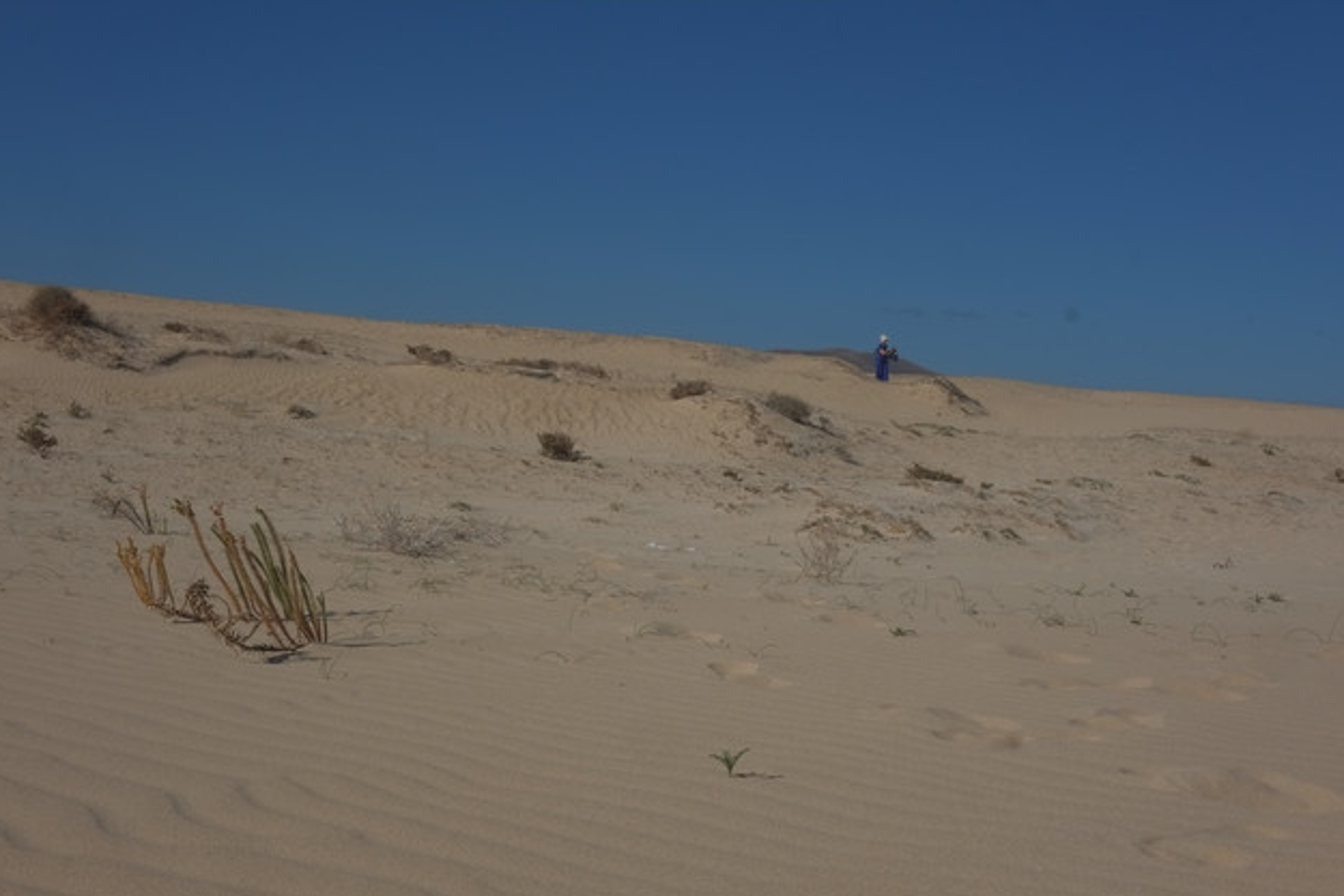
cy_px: 457
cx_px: 660
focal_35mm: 42
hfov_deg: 46.4
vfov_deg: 31.9
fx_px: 1568
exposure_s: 1/450
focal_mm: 27
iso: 200
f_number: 16
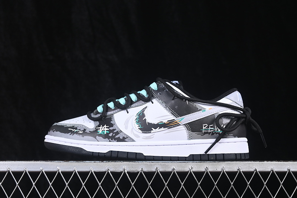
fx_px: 619
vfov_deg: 18.2
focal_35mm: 75
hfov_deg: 27.0
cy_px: 99
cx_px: 148
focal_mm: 50
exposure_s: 1/80
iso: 160
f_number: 7.1
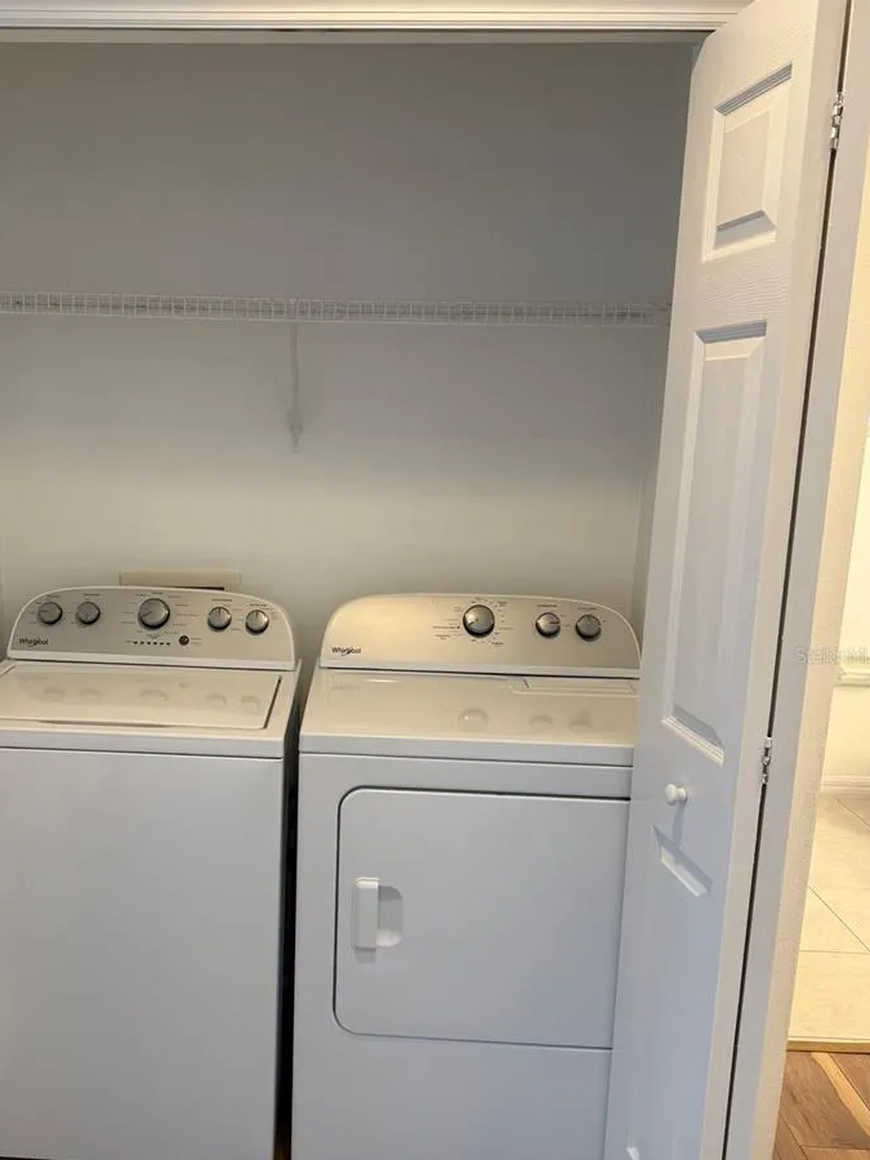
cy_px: 655
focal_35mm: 32
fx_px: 1072
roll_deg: -1.8
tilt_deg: -11.5
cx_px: 307
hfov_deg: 43.7
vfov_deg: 56.6
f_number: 1.78
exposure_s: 1/60
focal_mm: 6.76
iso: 125
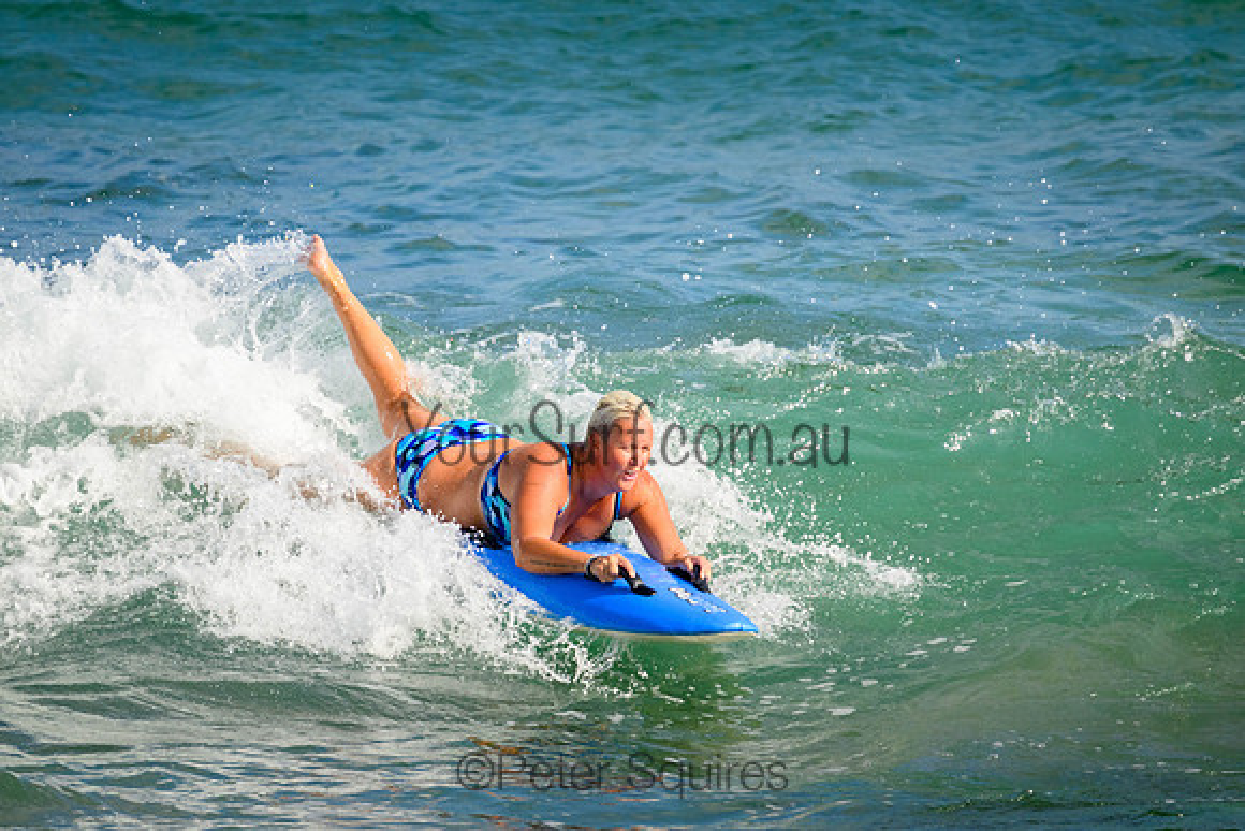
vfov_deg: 1.7
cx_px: 622
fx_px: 27672
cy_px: 416
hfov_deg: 2.6
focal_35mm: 800
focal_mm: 800
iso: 1250
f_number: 11
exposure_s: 1/2000
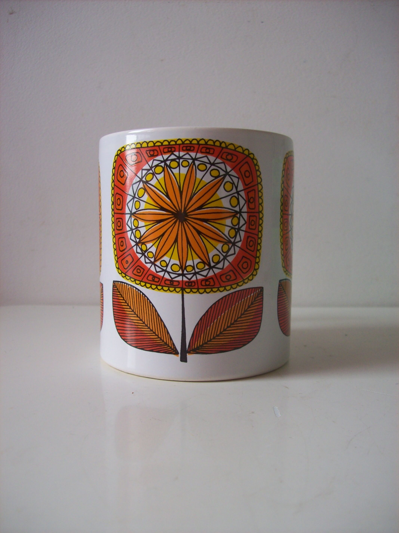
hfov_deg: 39.6
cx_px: 200
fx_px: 554
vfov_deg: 51.4
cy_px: 266
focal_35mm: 36
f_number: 2.7
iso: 80
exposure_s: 1/66.7
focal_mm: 6
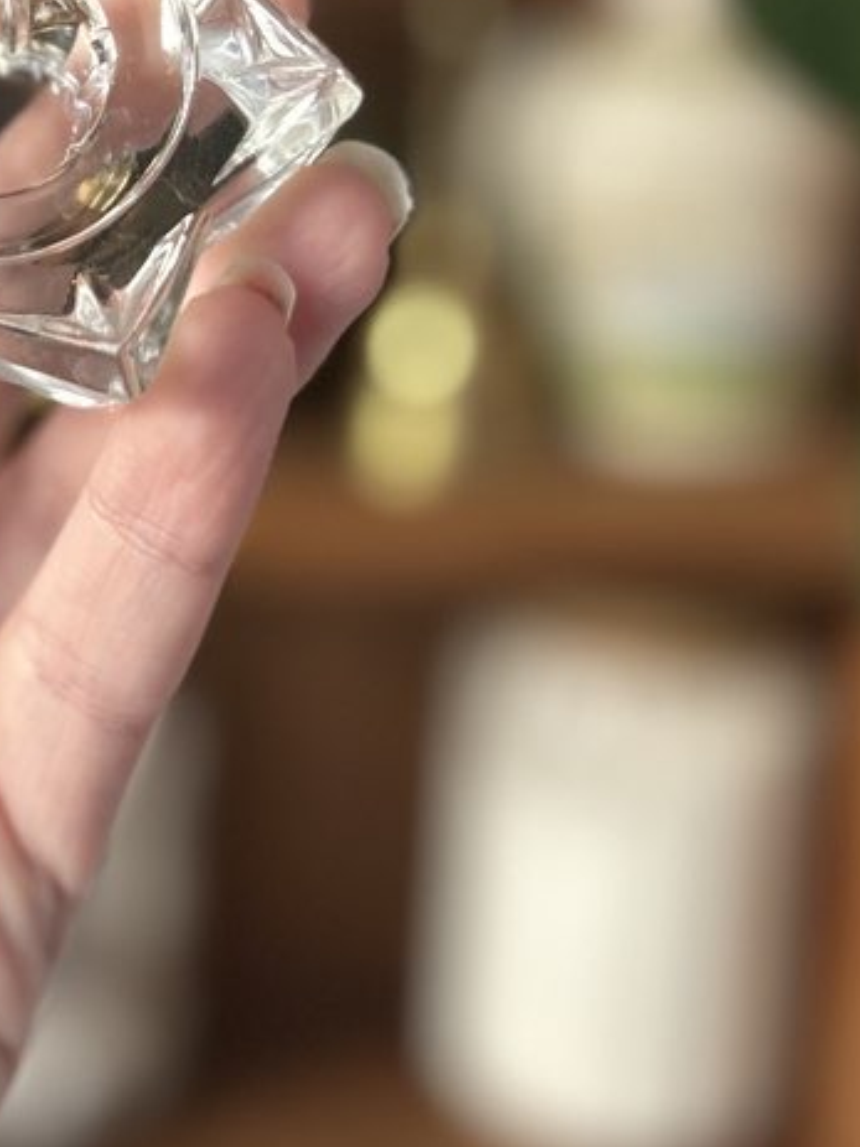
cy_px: 111
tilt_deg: -9.0
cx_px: -19
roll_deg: -2.8
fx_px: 2419
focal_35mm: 73
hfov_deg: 19.5
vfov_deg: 25.8
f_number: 1.5
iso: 125
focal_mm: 5.7
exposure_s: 1/60
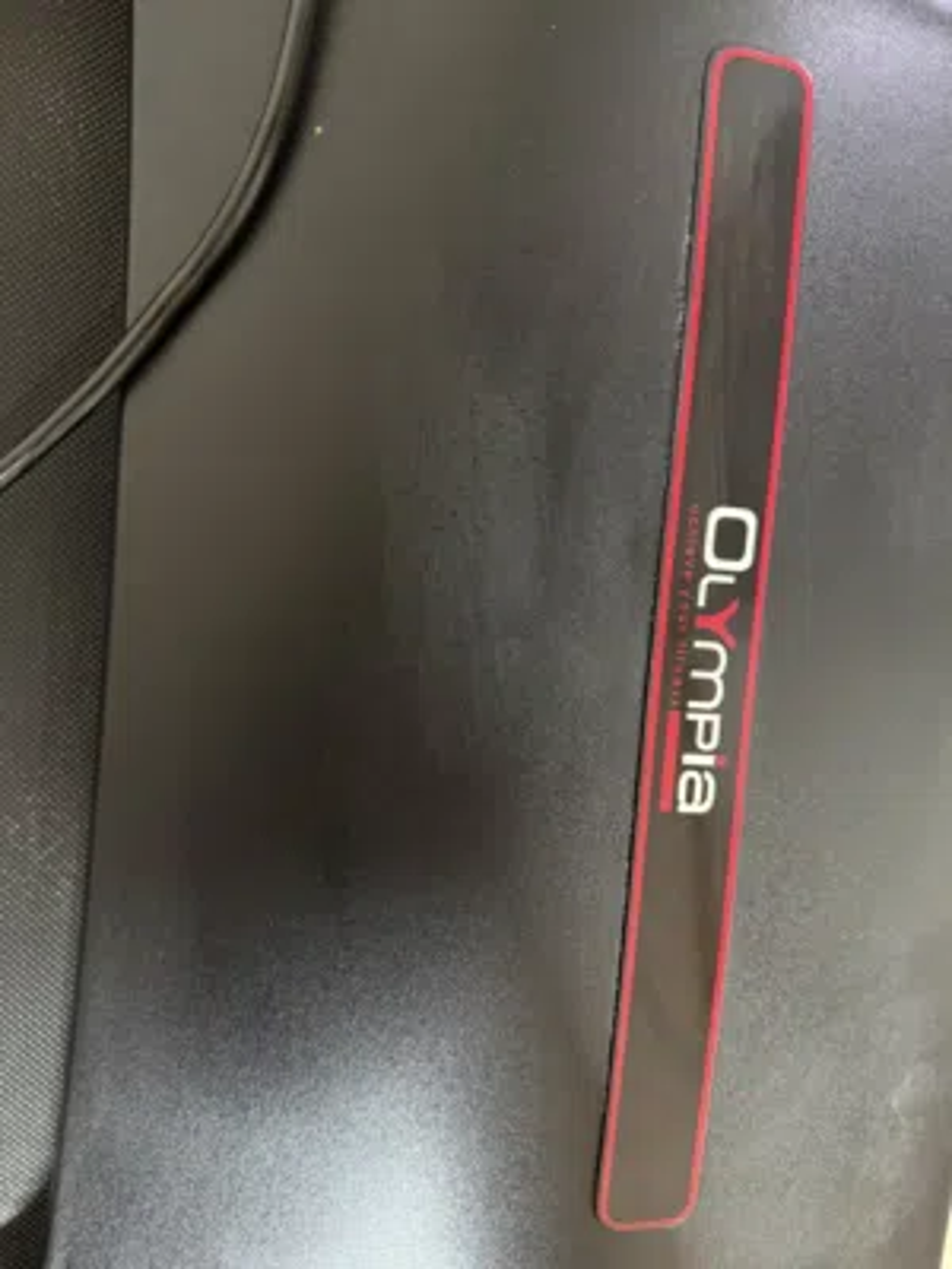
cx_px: 476
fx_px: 880
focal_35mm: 24
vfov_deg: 71.6
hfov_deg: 56.8
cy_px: 634
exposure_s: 1/25
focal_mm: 6.76
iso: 800
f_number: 1.78
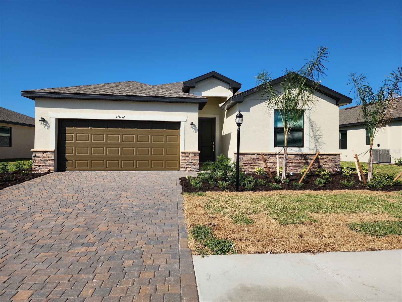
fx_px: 267
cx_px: 201
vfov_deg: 58.9
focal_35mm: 23
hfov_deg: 73.9
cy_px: 151
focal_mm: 6.4
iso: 12
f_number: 1.8
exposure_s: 1/1650
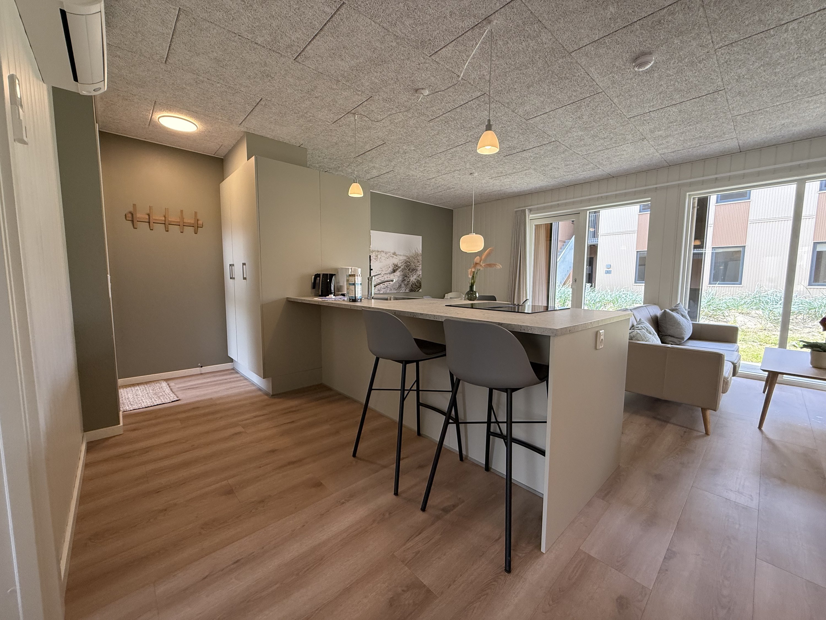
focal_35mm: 14
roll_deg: -0.3
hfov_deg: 102.1
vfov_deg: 85.7
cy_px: 310
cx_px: 413
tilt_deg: -6.1
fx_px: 334
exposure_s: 1/99
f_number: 2.2
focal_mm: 2.22
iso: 200
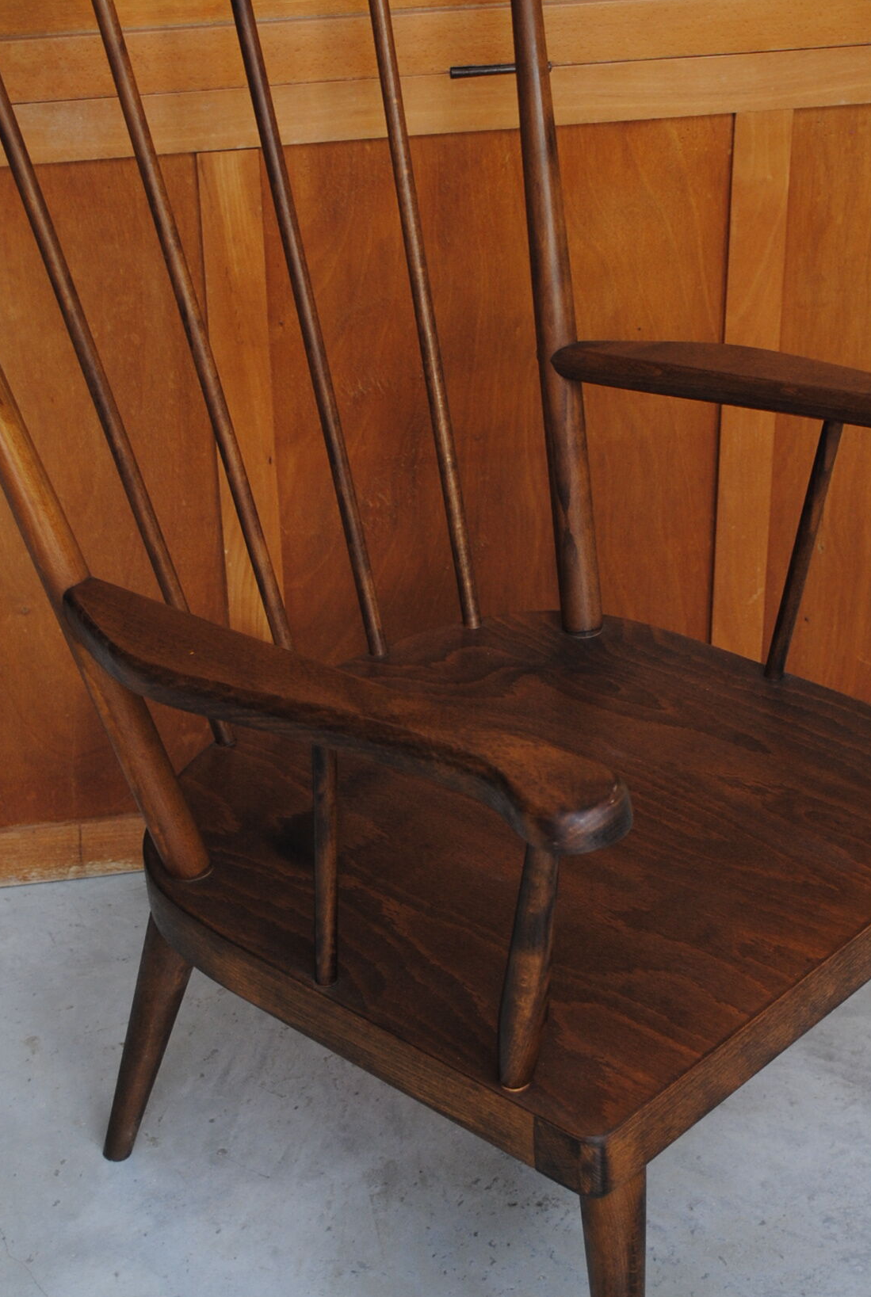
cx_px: 536
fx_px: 2492
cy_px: 763
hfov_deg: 19.8
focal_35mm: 69
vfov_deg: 29.1
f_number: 4.5
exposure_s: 1/80
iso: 200
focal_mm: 26
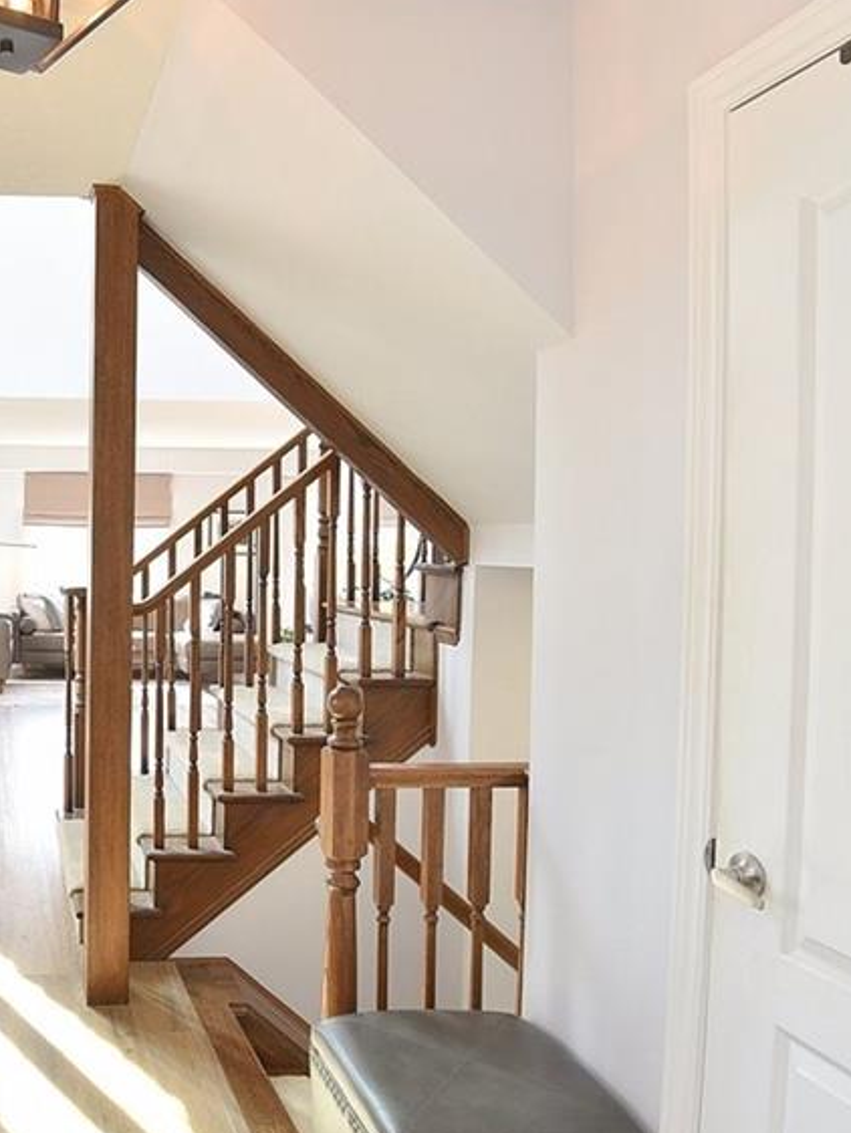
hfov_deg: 44.6
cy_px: 575
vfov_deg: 63.4
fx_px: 917
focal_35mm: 28
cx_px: 63
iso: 500
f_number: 6.3
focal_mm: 16
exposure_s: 1/60
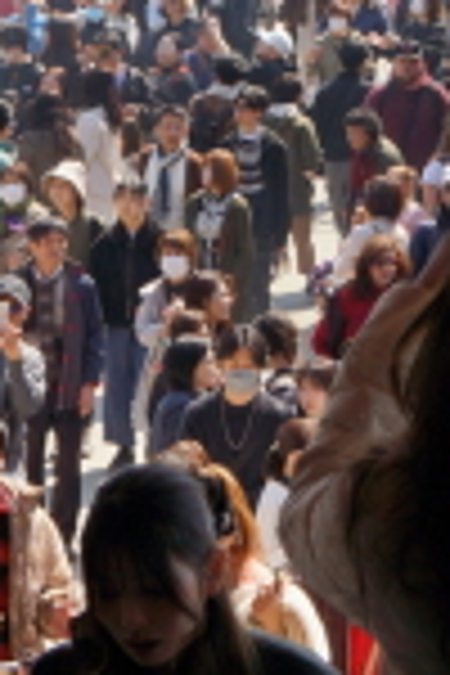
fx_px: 3675
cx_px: 331
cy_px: -356
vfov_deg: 10.1
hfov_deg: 7.0
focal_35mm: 196
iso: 100
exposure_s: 1/400
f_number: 5.6
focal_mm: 28
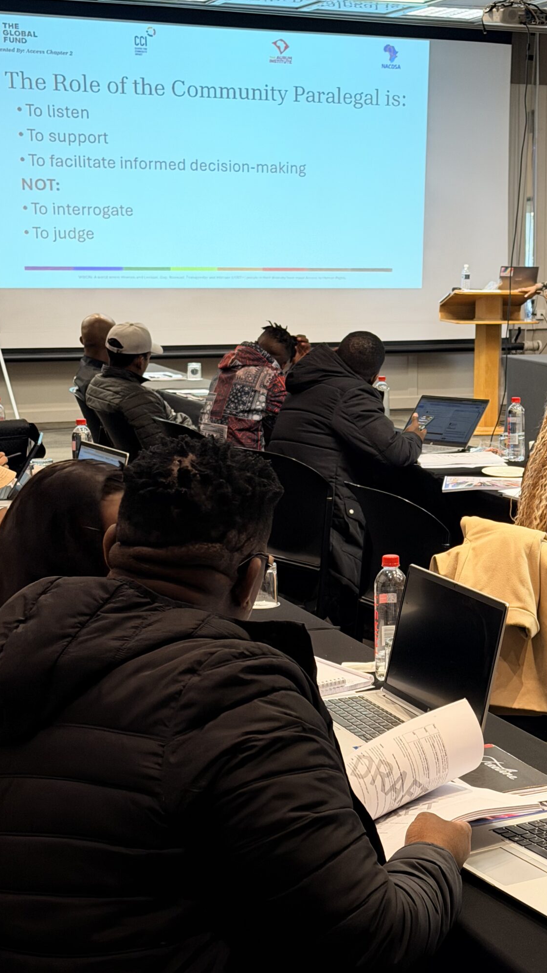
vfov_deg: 31.4
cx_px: 425
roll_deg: -0.1
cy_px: 444
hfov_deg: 17.9
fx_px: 1727
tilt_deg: -6.9
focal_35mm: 67
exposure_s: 1/33
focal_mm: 6.76
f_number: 1.78
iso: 200
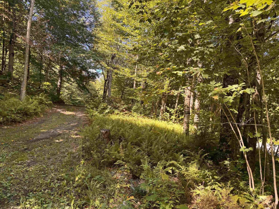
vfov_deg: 54.9
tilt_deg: +0.4
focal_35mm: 25
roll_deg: -0.8
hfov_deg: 69.4
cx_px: 137
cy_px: 108
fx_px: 201
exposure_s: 1/312
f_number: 1.78
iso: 80
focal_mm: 6.76
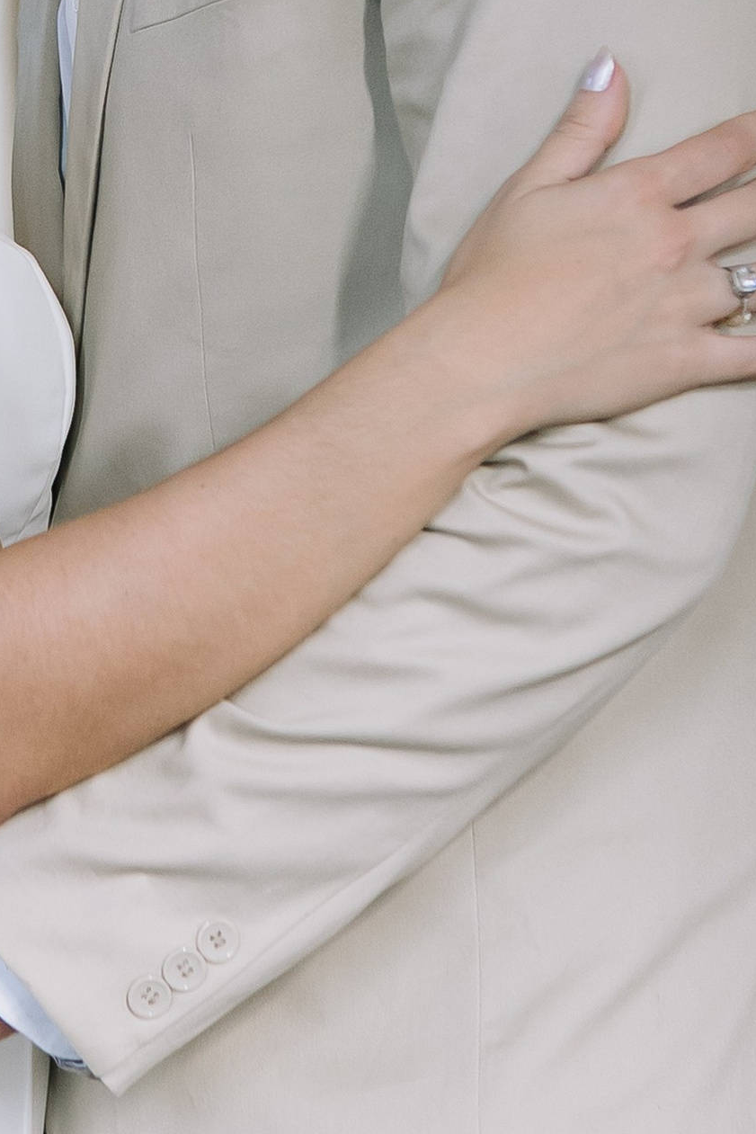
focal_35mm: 137
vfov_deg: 14.7
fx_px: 4314
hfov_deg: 9.9
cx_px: 4
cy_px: 4
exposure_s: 1/200
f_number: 2.8
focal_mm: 30
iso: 500
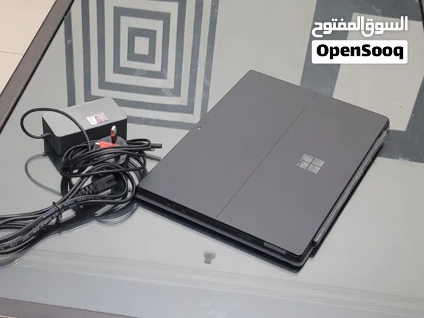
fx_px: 306
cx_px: 212
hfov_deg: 69.4
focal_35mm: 25
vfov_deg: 54.9
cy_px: 159
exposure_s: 1/50
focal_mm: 7
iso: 800
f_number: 1.8
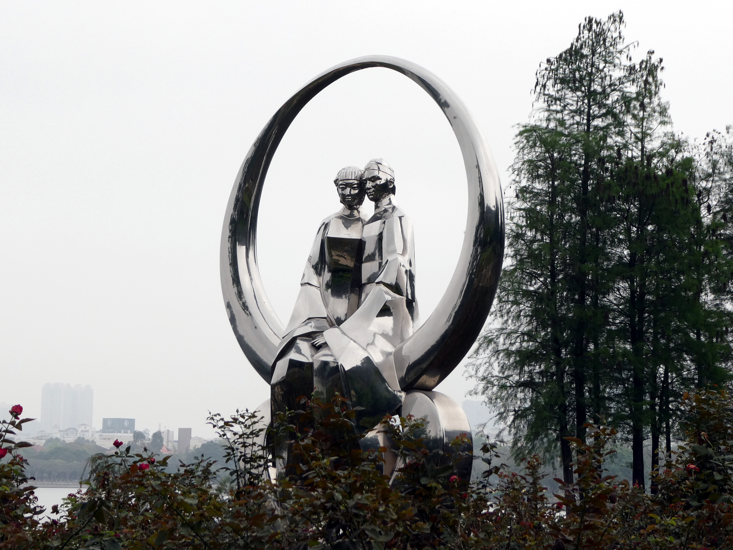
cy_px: 275
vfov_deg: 16.4
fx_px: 1906
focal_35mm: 90
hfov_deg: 21.8
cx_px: 366
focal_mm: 16.1
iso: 80
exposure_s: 1/200
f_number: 4.9
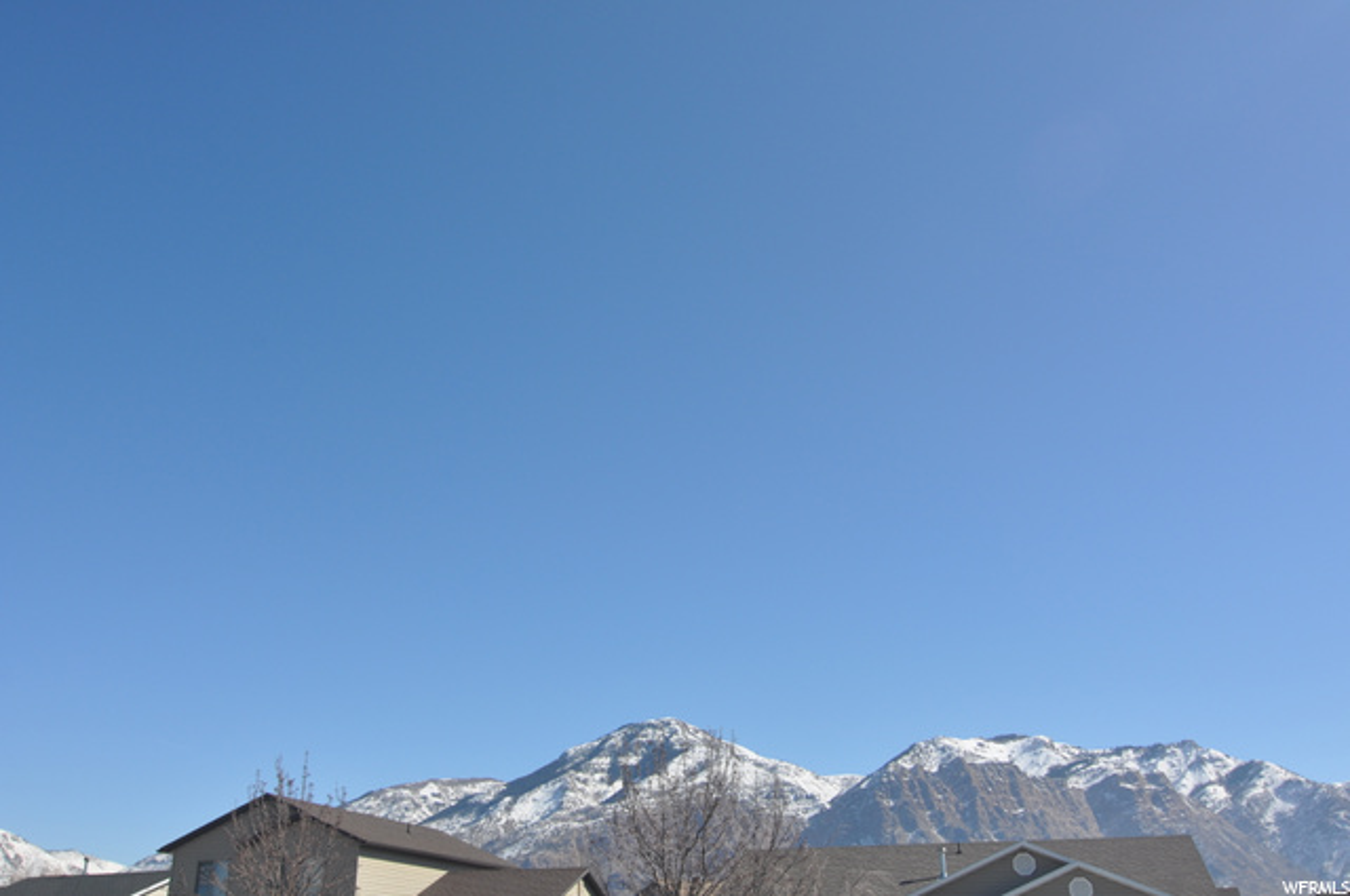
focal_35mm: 33
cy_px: 448
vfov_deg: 39.9
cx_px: 675
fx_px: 1236
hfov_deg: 57.3
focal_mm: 22
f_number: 10
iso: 200
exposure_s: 1/400
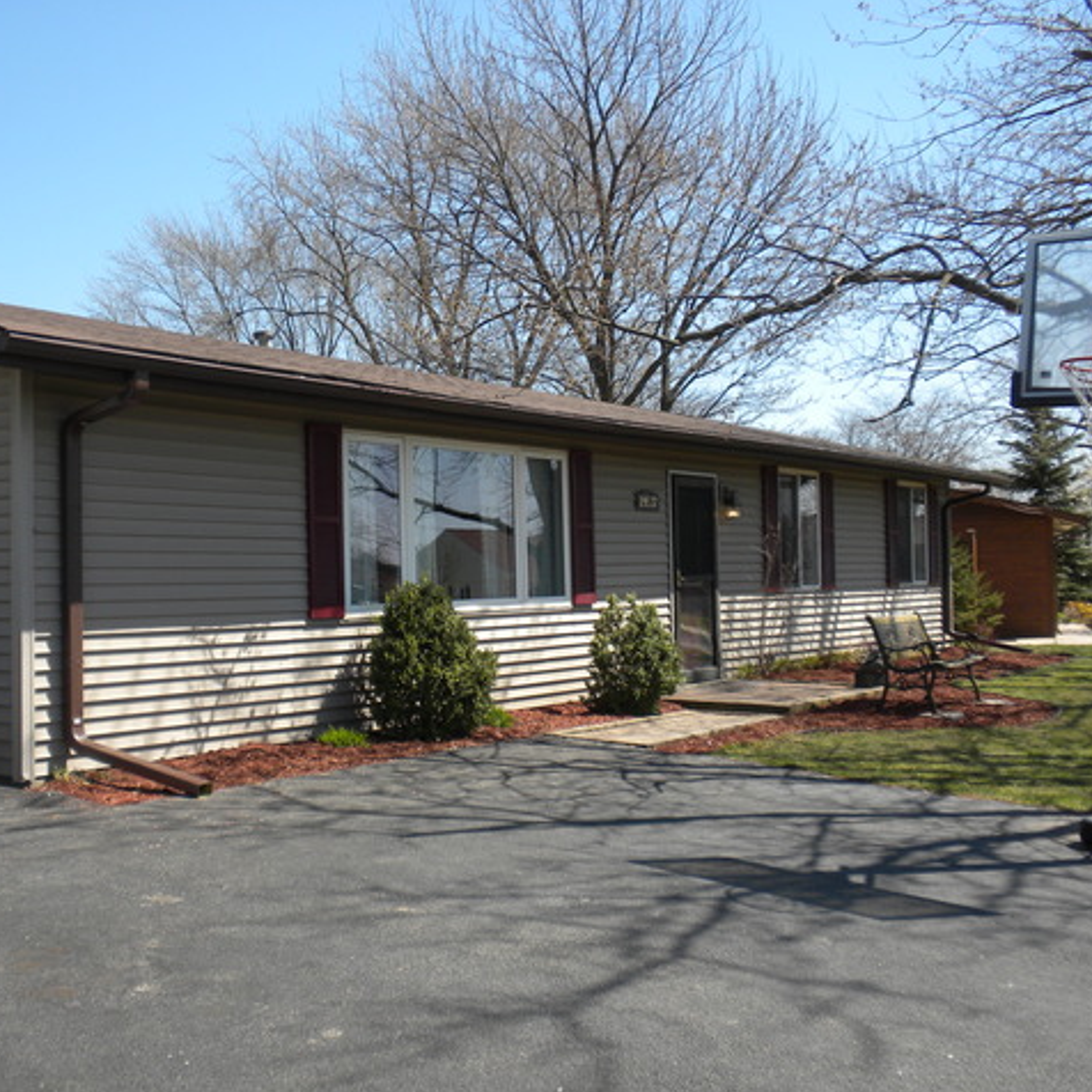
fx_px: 1570
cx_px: 445
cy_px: 544
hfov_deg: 38.2
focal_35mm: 44
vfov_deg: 38.3
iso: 64
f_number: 3.5
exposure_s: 1/493
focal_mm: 6.6
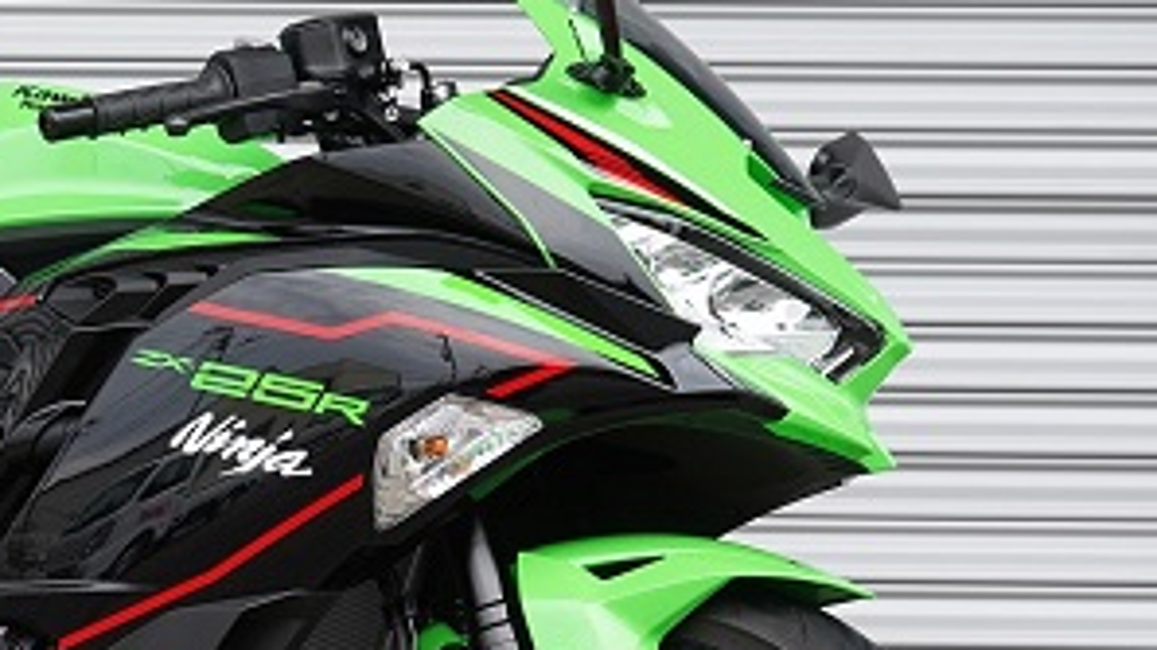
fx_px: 3282
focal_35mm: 107
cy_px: 518
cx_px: 132
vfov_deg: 11.3
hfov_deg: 19.6
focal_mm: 43
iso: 125
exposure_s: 1/50
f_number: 5.6
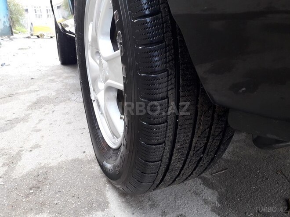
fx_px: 226
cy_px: 108
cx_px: 145
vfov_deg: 51.4
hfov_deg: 65.3
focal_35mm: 27
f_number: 1.9
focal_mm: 3.6
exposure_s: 1/50
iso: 64
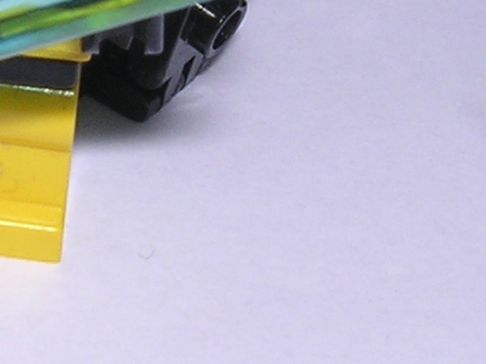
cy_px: -62
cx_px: 21
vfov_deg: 8.4
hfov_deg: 11.3
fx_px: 2442
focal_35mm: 174
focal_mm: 5.8
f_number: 5.6
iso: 100
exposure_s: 1/60.1
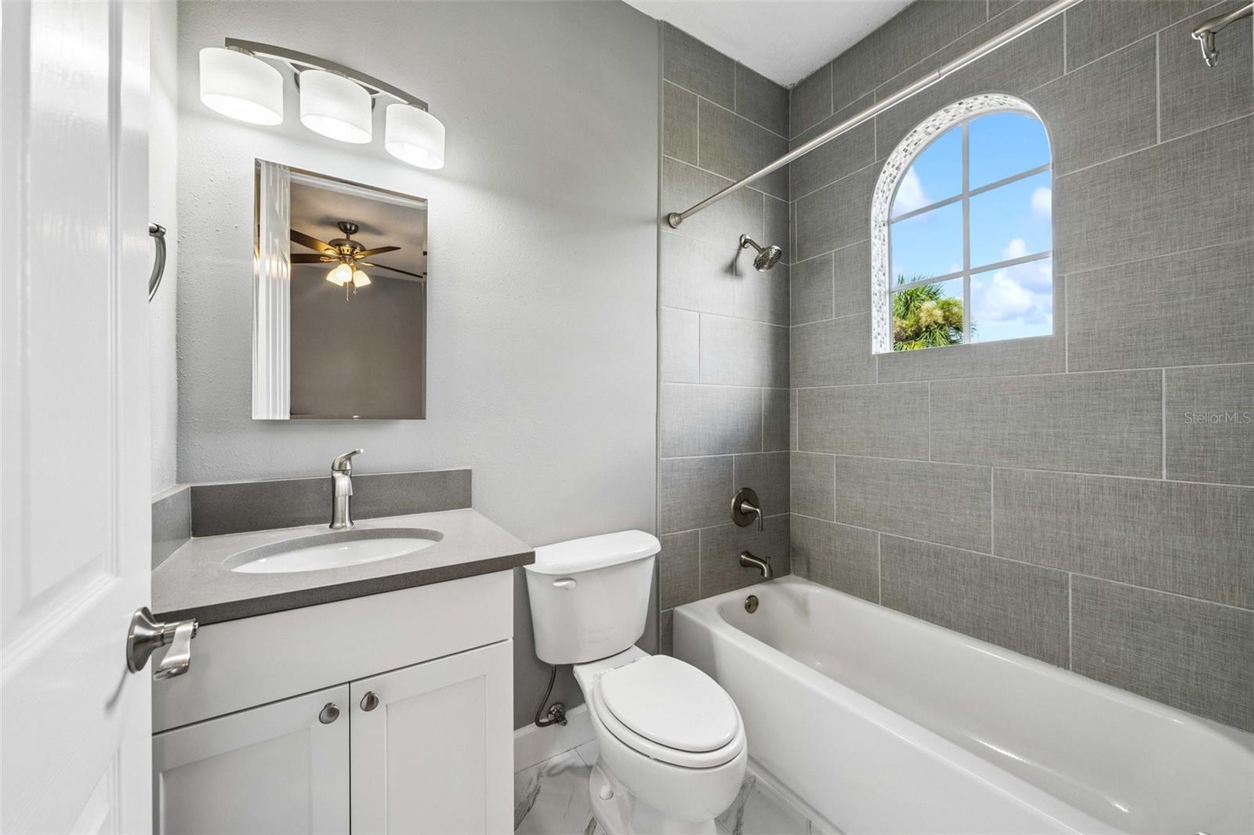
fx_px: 453
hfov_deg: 108.3
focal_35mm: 13
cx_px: 627
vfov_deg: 85.4
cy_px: 418
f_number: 8
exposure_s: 1/125
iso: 800
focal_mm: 13
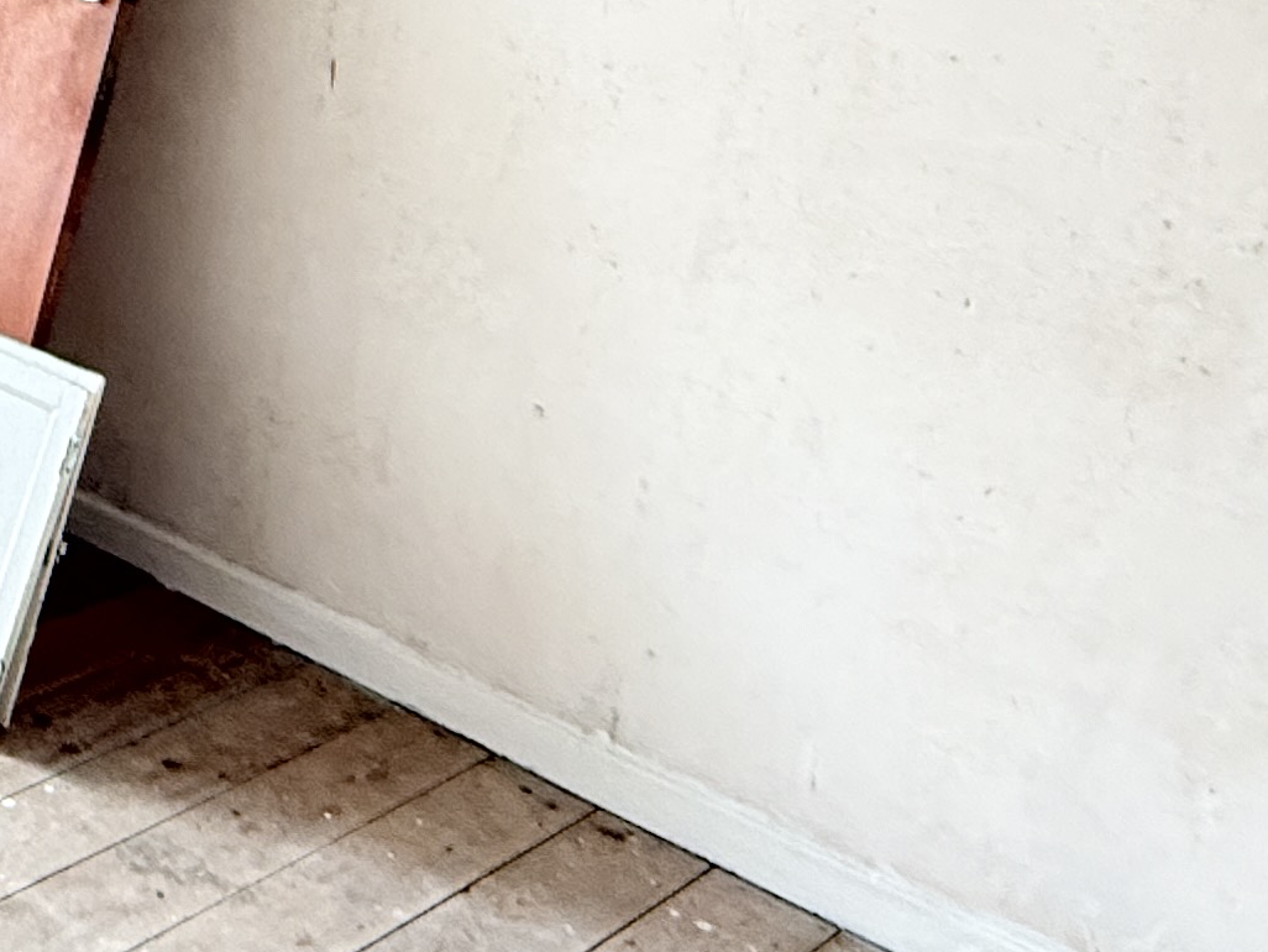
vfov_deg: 25.8
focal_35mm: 55
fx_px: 2015
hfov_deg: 28.2
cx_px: -418
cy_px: 110
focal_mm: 2.22
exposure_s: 1/62
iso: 320
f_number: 2.2
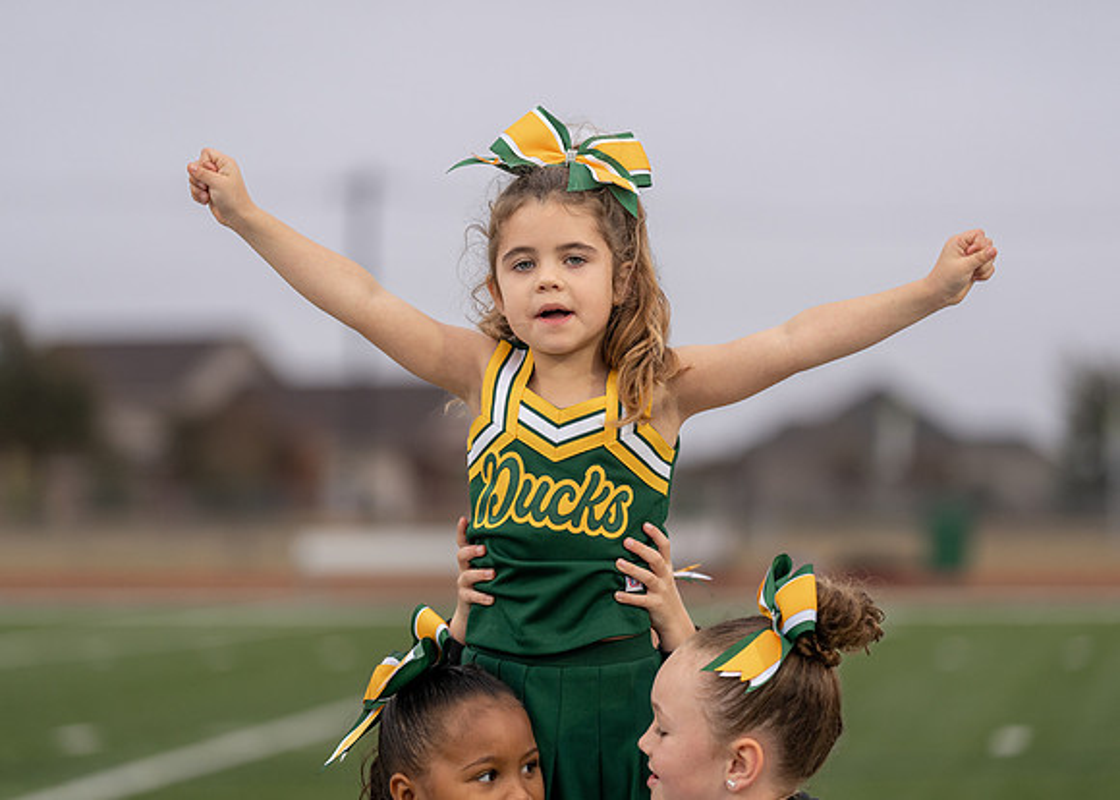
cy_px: 400
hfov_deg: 13.2
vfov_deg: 9.5
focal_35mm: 152
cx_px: 560
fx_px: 4832
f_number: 2.8
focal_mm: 145
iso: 500
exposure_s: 1/800
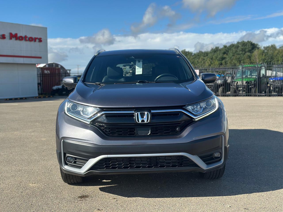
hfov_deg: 39.7
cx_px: 142
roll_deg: +2.0
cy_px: 106
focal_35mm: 48
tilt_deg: -3.9
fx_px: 392
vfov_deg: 30.3
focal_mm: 6.86
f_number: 1.78
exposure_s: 1/4367
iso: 100
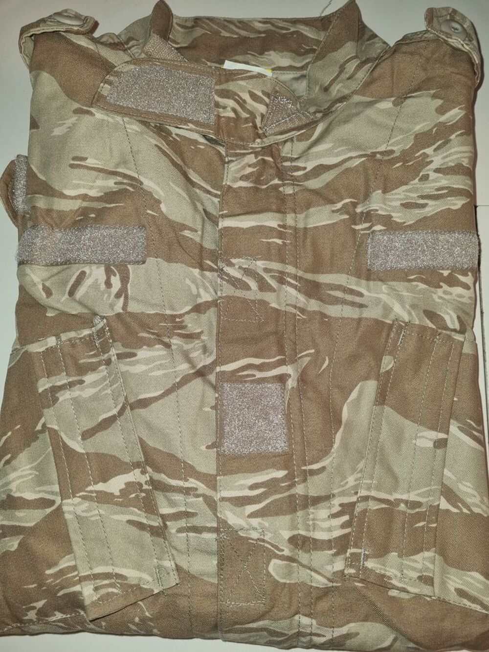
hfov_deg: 53.1
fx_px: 490
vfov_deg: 67.3
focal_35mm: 26
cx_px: 244
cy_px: 326
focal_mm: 5.4
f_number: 1.8
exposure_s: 1/100
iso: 320
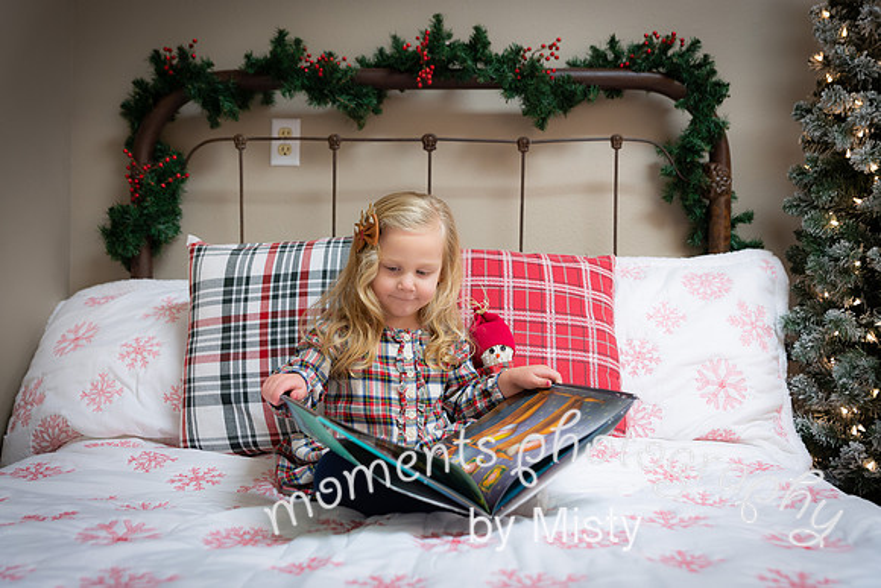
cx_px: 440
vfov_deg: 37.9
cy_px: 294
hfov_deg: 54.4
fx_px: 857
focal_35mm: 35
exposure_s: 1/100
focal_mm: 35
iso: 1250
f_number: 3.5
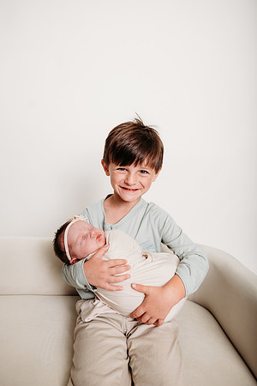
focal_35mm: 24
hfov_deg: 53.1
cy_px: 193
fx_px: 257
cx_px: 128
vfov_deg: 73.7
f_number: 3.5
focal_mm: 24
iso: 100
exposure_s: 1/200
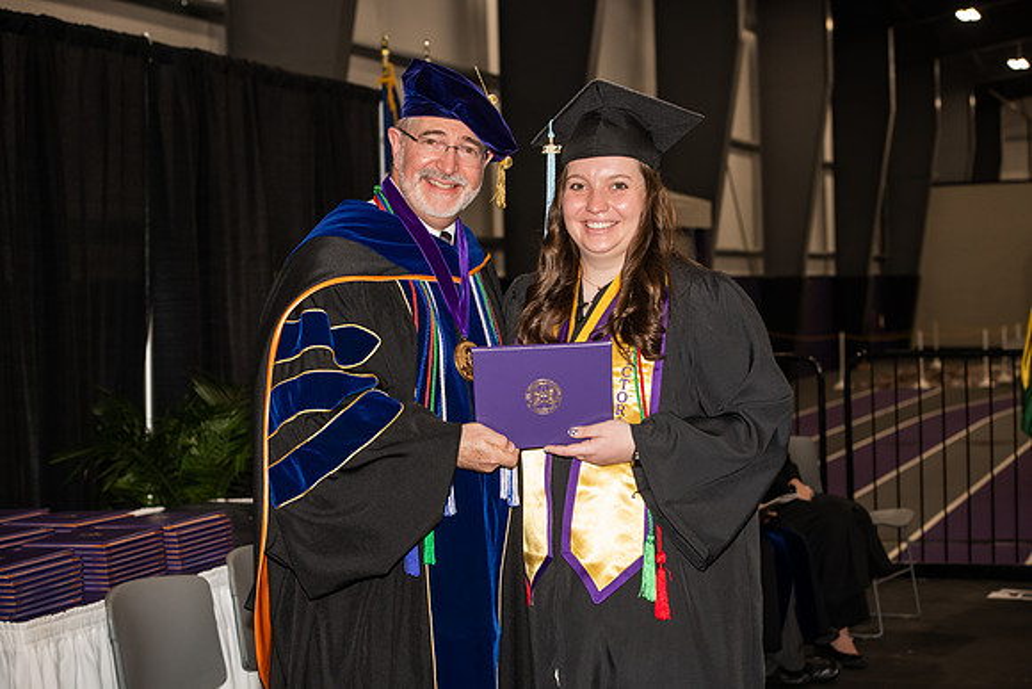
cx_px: 516
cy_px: 344
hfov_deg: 28.8
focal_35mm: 70
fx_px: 2007
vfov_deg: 19.5
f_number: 5.6
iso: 1000
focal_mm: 70
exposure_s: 1/200
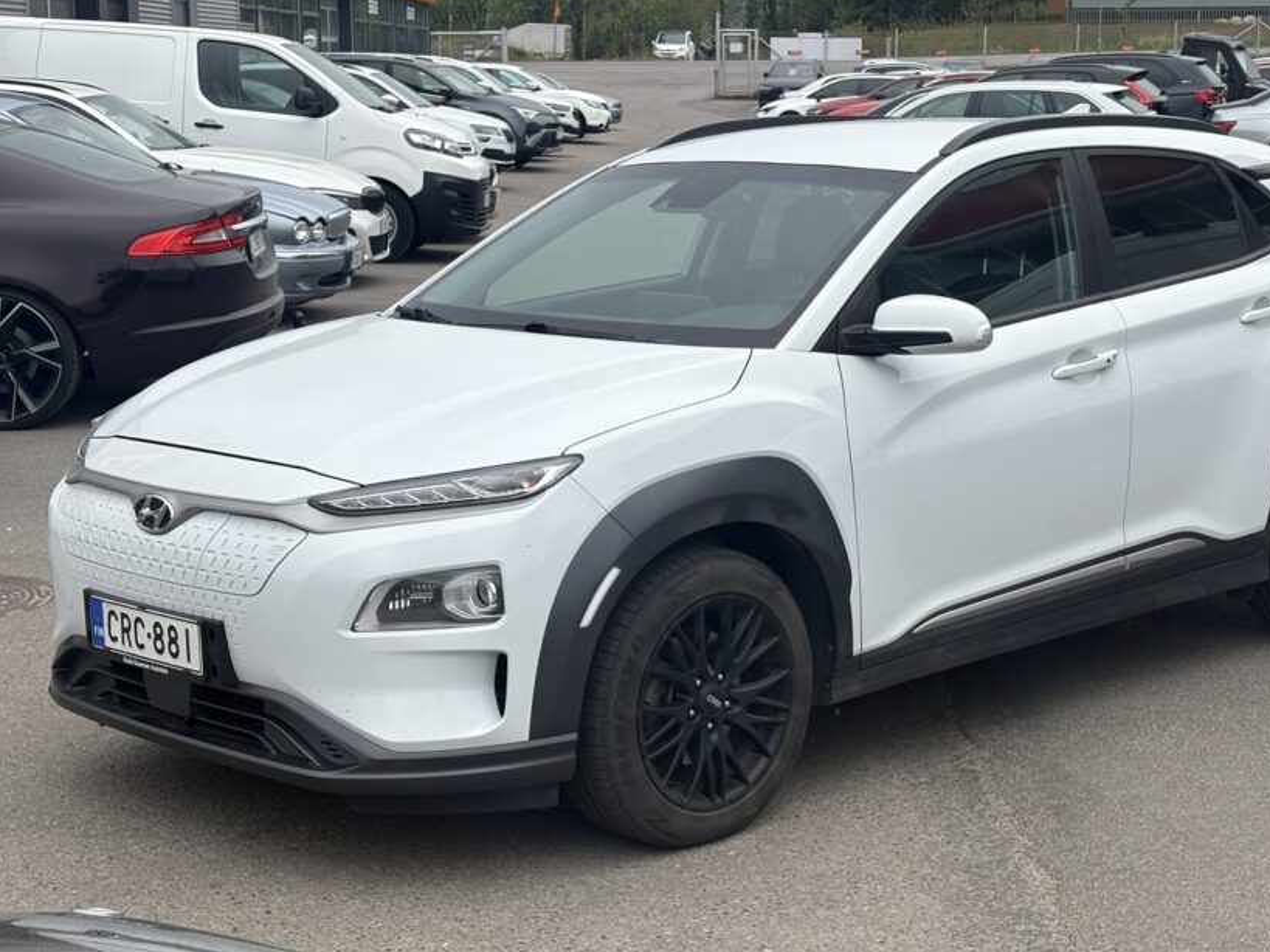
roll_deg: +0.2
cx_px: 768
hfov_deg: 29.7
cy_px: 457
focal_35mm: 65
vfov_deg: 22.6
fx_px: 2384
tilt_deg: -8.8
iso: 32
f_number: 1.6
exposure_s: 1/1339
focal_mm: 5.96
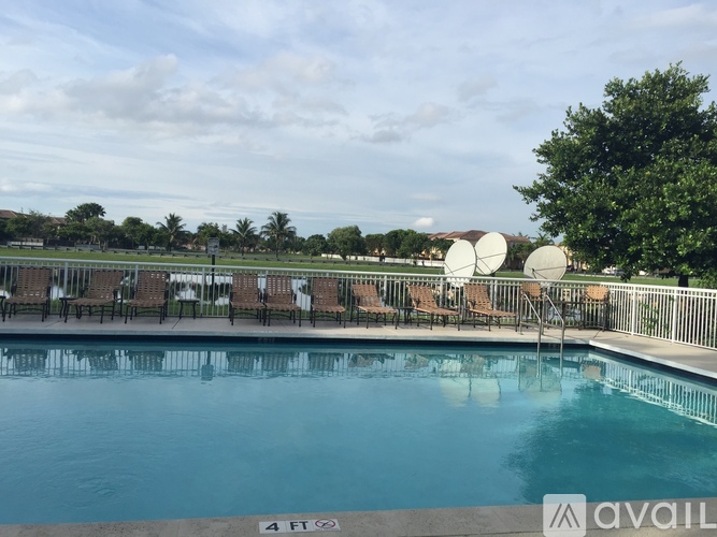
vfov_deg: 48.2
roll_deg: -3.8
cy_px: 268
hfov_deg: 61.7
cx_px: 358
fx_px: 601
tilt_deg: -0.3
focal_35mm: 29
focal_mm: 4.15
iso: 32
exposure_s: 1/1799
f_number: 2.2
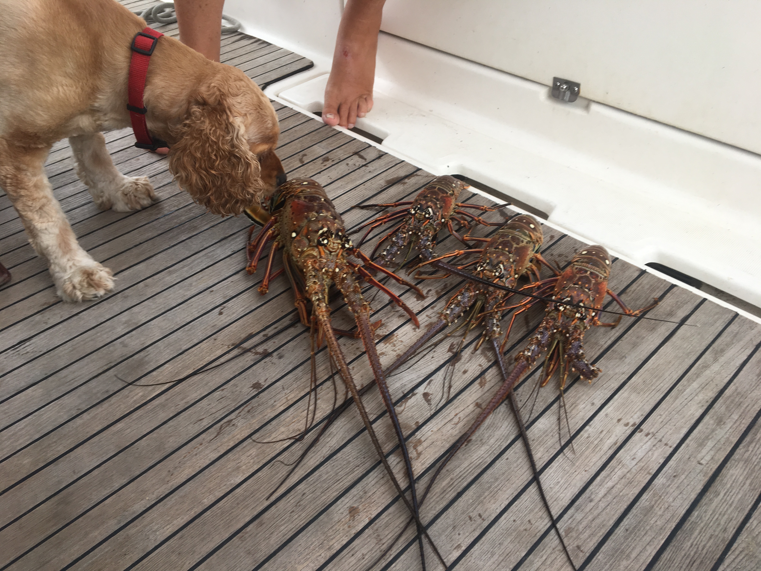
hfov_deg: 61.7
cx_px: 380
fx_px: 638
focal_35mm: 29
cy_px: 286
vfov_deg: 48.2
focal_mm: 4.15
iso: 25
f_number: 2.2
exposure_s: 1/60
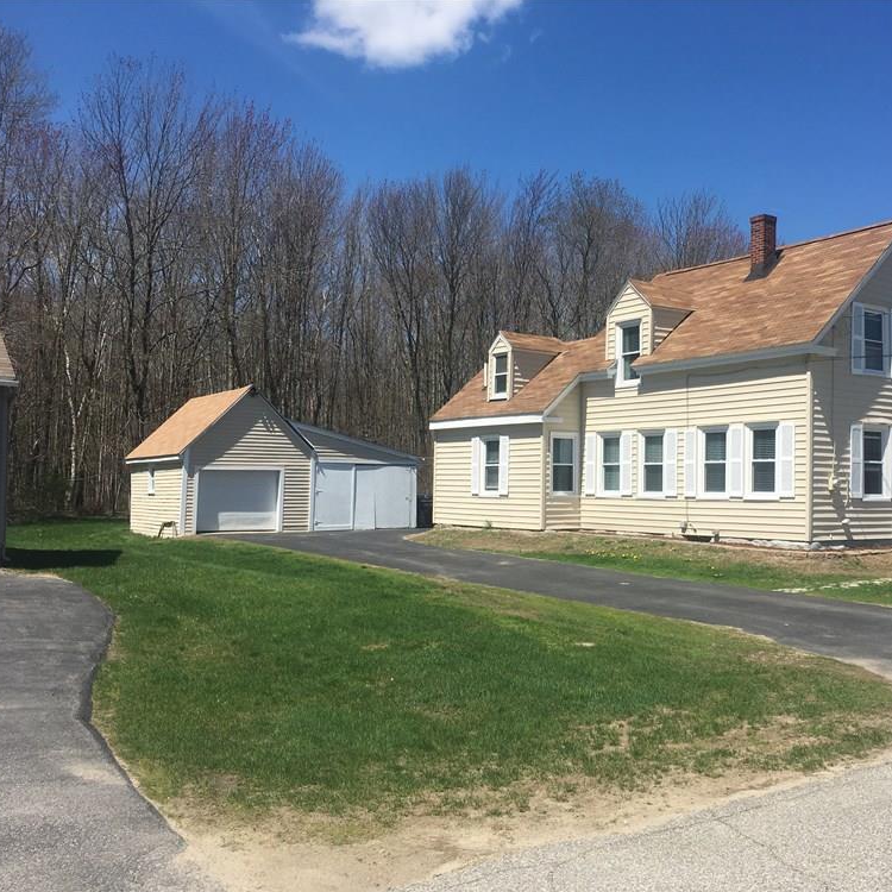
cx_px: 577
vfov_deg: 47.2
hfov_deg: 46.6
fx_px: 1020
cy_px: 454
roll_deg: -1.0
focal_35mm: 35
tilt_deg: +1.6
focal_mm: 4.15
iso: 25
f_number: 2.2
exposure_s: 1/2079
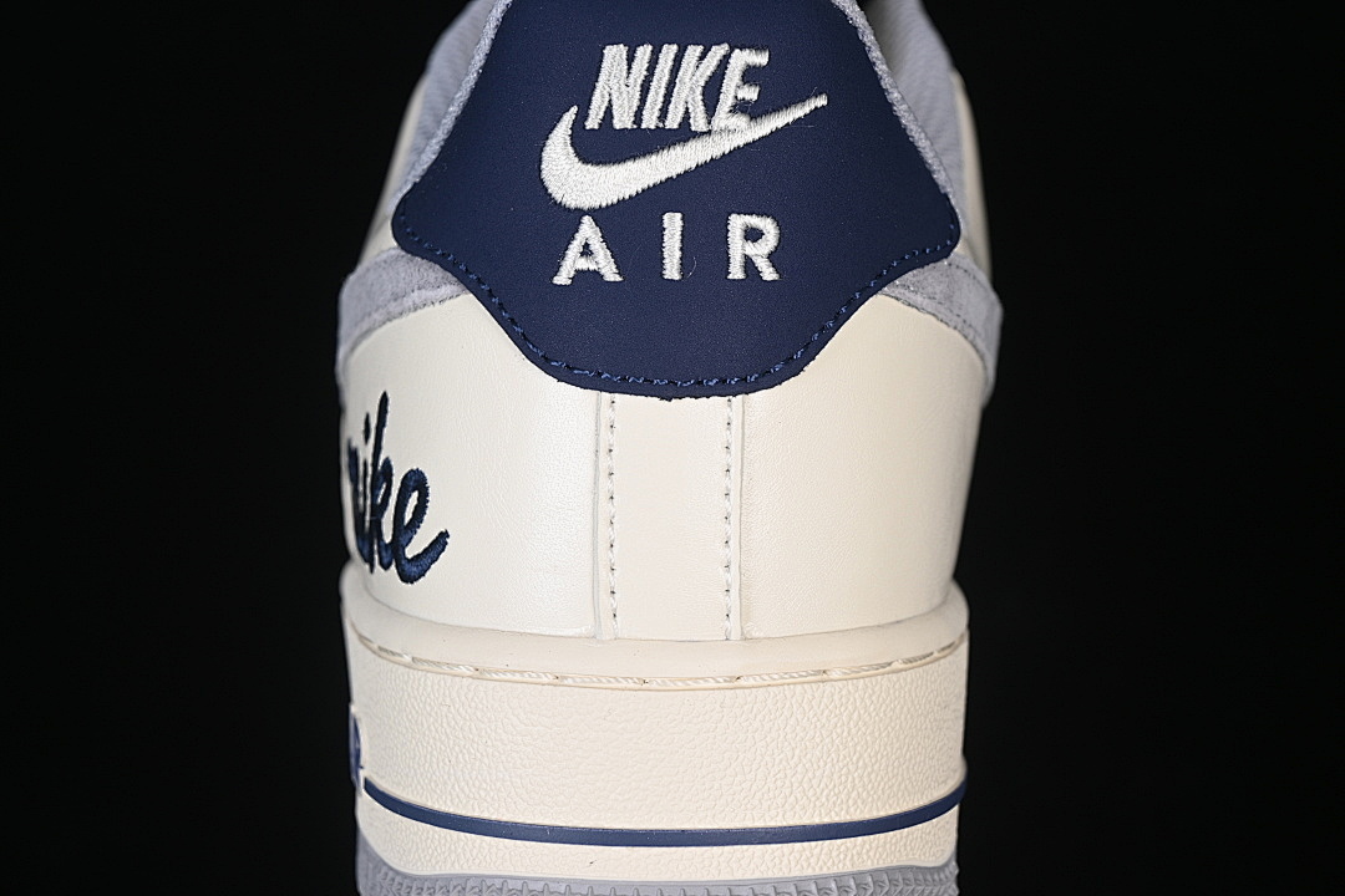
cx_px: 672
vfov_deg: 18.2
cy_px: 448
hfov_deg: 27.0
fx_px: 2802
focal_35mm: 75
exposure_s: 1/80
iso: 160
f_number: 7.1
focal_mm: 50
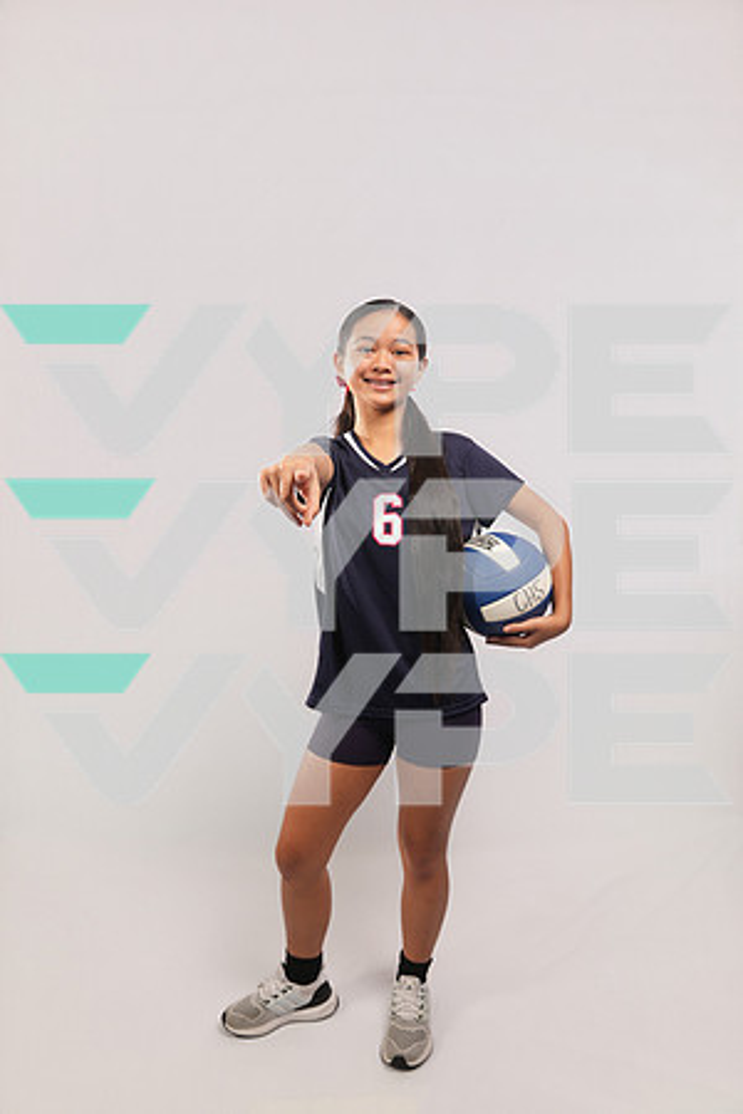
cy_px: 557
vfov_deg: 73.7
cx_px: 372
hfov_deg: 53.1
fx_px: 743
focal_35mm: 24
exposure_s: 1/100
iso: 200
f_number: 7.1
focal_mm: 24
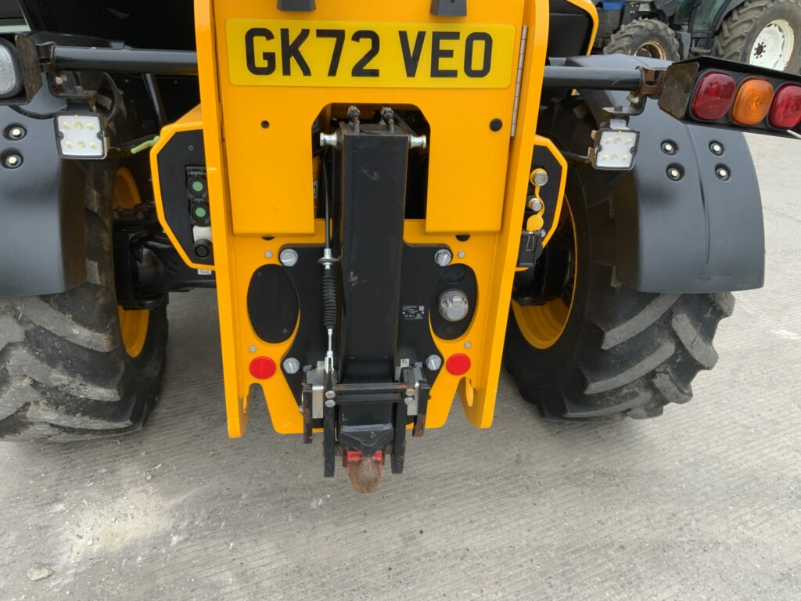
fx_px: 671
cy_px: 300
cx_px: 400
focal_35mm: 29
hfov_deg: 61.7
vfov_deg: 48.2
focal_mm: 3
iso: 16
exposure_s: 1/355
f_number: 1.8
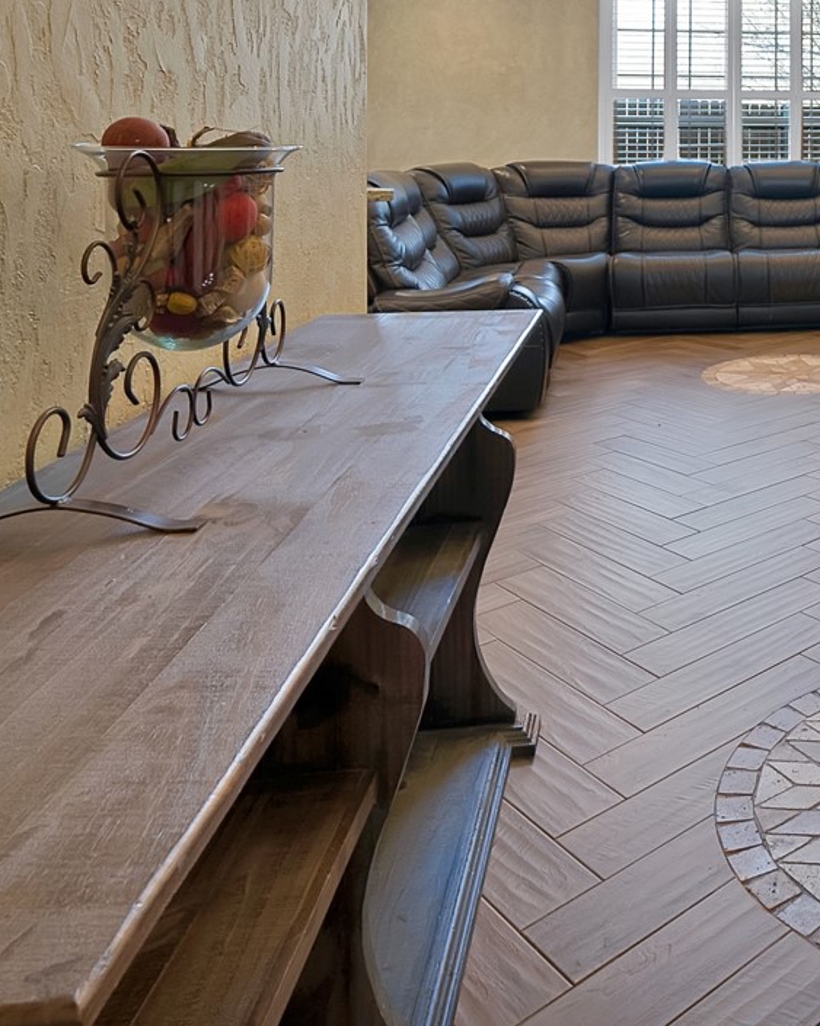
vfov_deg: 49.8
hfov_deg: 39.0
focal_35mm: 32
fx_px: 971
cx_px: 868
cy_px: 111
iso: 640
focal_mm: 12
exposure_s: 1/3
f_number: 9
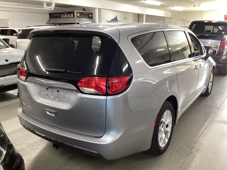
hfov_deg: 58.4
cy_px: 85
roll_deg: -0.6
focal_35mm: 31
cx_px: 114
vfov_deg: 45.4
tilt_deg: -16.3
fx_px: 203
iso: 200
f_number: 2.4
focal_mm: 3.3
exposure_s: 1/50
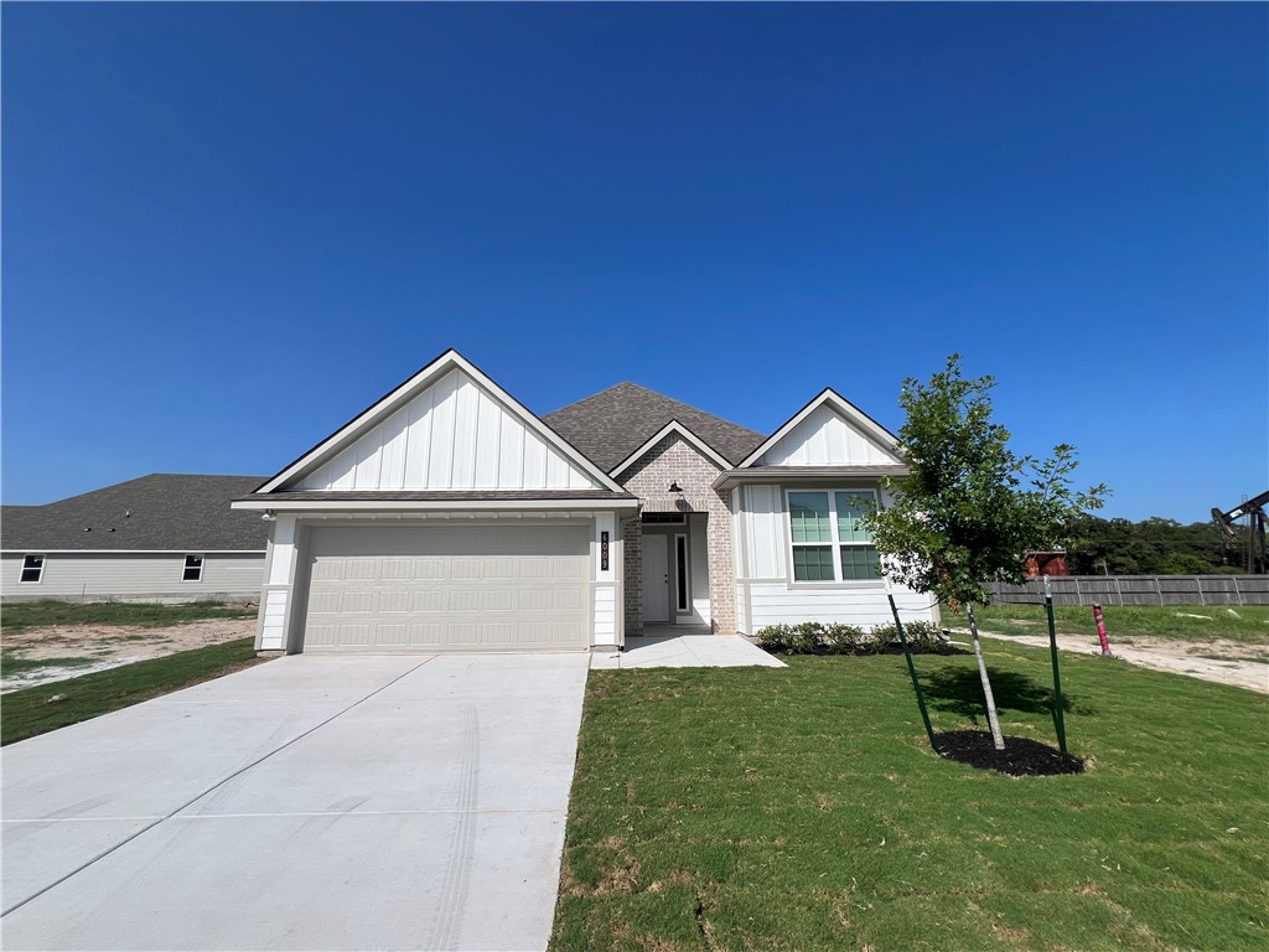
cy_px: 476
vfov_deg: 89.9
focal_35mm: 13
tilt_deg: +10.9
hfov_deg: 106.2
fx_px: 477
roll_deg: +1.1
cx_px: 634
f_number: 1.8
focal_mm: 1.57
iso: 40
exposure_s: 1/4219
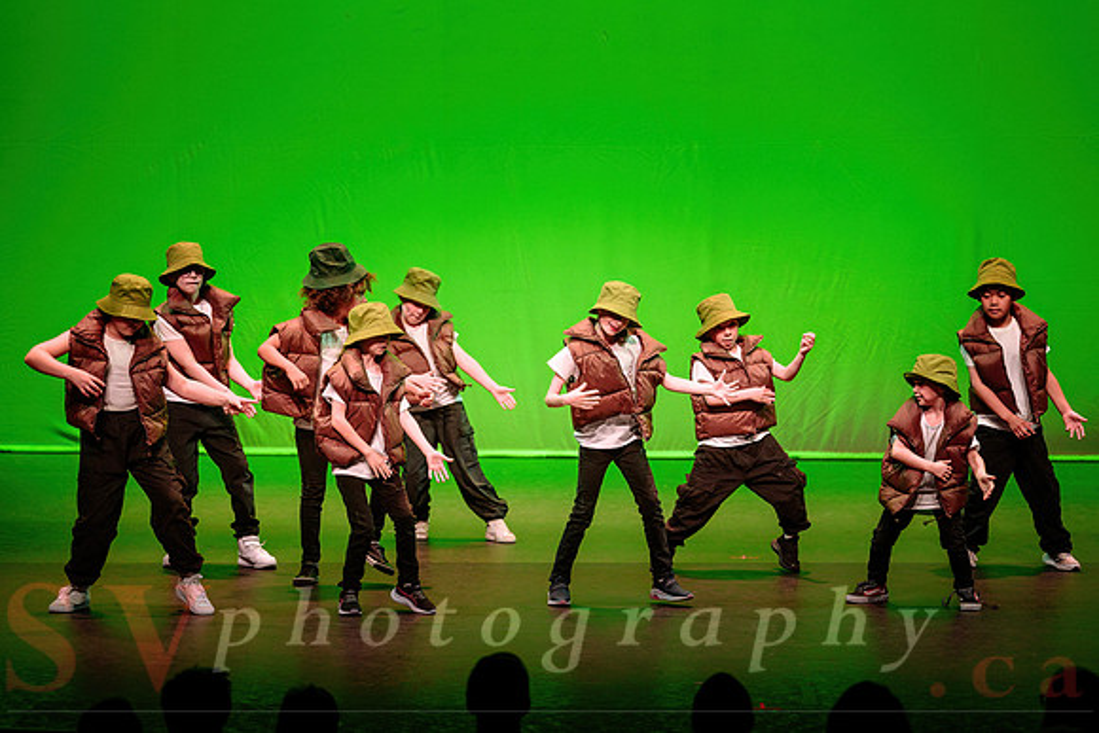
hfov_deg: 15.3
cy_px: 367
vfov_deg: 10.2
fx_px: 4094
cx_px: 540
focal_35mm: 134
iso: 1250
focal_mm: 130
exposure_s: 1/320
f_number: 2.8
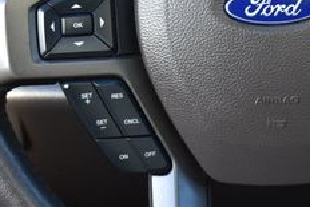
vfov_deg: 8.7
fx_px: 1353
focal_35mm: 157
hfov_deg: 12.9
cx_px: 311
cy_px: 67
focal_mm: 38
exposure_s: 1/25
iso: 400
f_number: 7.1
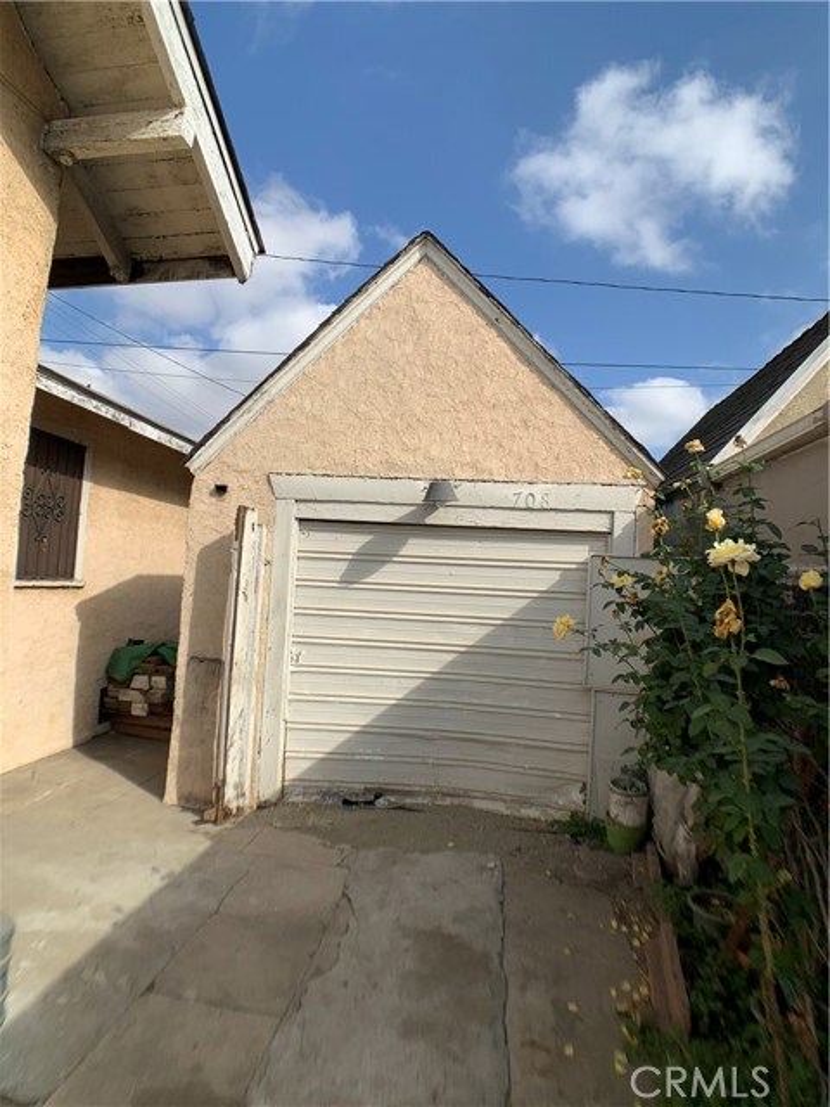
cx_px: 415
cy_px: 554
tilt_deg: +3.5
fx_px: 831
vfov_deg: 67.3
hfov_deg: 53.1
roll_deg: +1.0
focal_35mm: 26
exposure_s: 1/2309
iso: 25
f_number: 1.8
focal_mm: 4.25
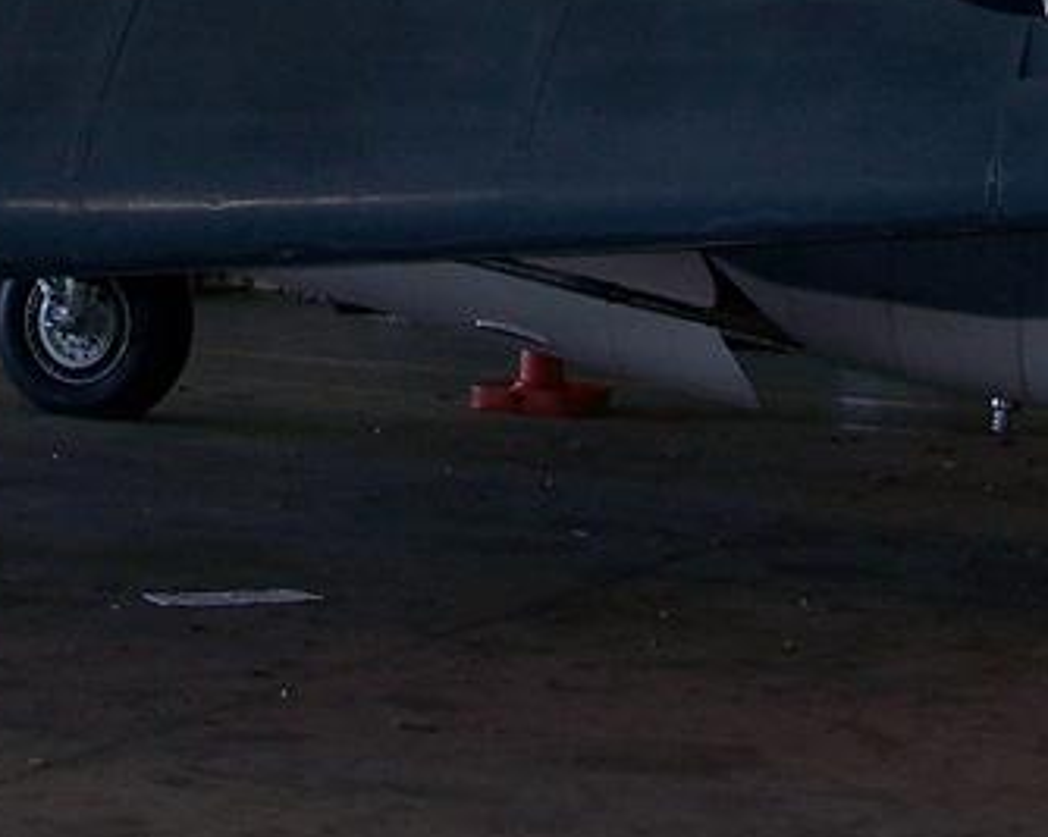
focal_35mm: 118
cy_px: -395
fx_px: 3659
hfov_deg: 16.3
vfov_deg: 12.5
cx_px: 405
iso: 80
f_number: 2.8
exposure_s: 1/60
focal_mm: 6
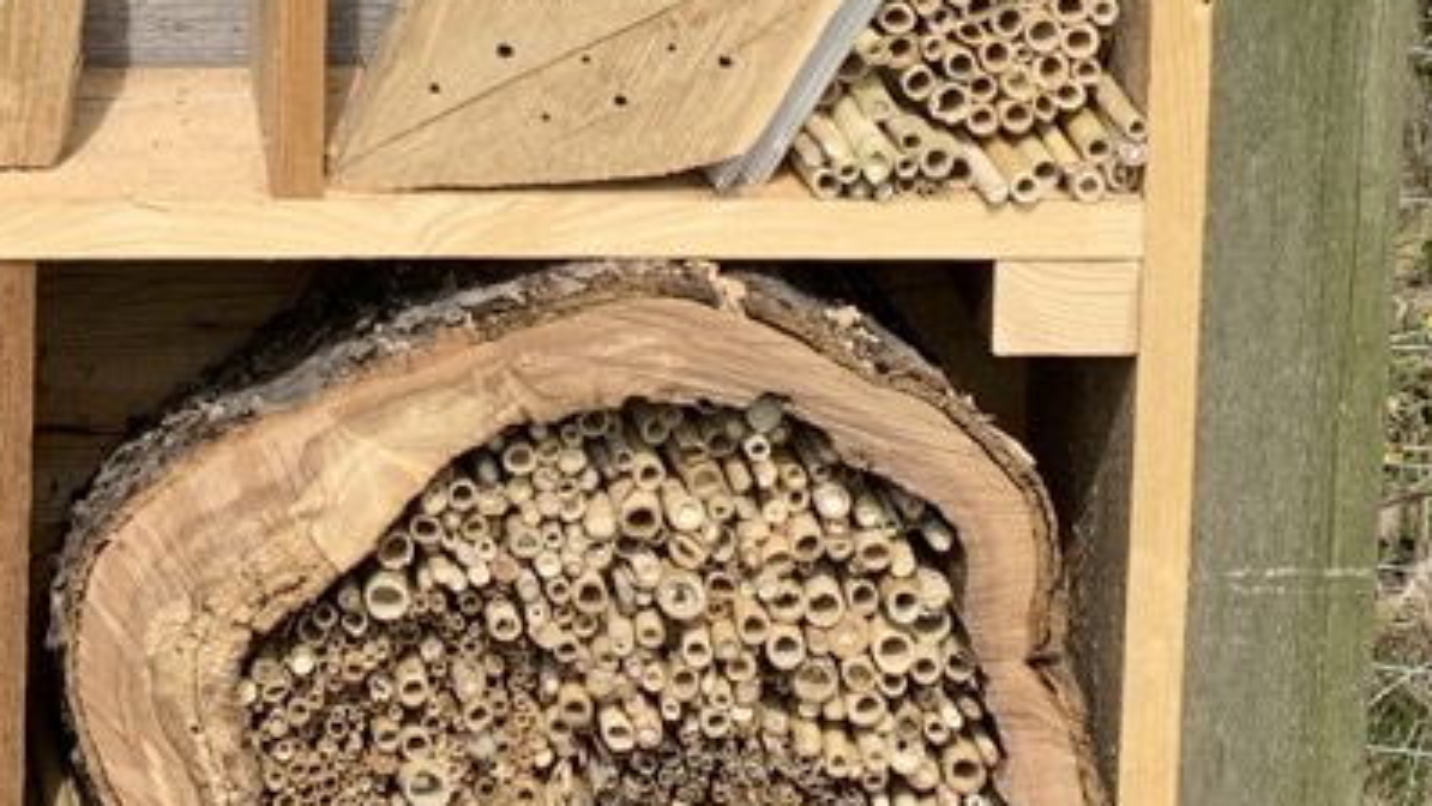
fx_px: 4329
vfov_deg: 10.1
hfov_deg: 18.5
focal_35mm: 114
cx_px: 205
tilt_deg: -8.2
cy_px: -565
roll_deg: -0.1
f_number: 1.8
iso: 25
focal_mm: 4.25
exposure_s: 1/2033
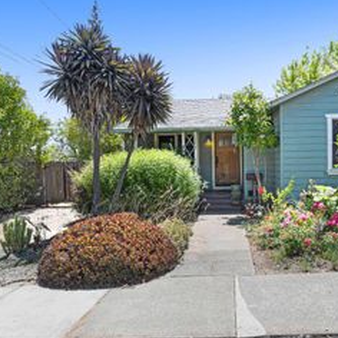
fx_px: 298
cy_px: 188
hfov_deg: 57.4
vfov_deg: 58.9
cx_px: 233
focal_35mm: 27
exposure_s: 1/320
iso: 100
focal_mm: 10
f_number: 9
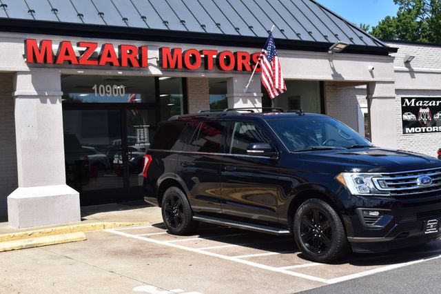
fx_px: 624
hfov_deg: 38.9
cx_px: 220
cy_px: 147
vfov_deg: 26.5
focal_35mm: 51
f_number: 11
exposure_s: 1/500
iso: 400
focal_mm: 34
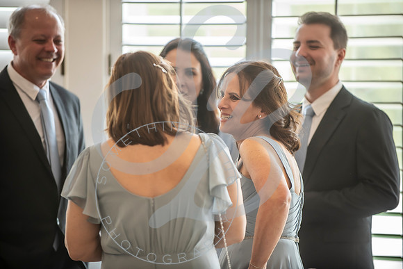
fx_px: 2239
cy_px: 134
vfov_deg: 6.9
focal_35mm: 200
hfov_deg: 10.3
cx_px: 202
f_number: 2.8
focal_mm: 200
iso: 640
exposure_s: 1/250
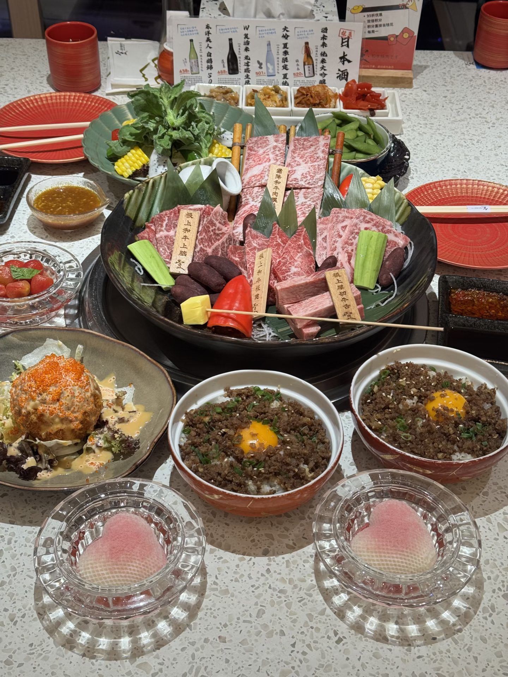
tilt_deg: -41.1
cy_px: 338
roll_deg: -2.5
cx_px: 254
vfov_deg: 39.7
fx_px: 939
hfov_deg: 30.3
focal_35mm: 48
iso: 80
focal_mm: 6.76
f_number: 1.78
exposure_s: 1/50
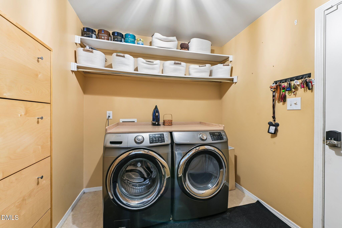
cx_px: 171
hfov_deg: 104.3
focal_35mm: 14
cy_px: 114
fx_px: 133
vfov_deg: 81.2
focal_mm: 14
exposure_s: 1
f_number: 9
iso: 200
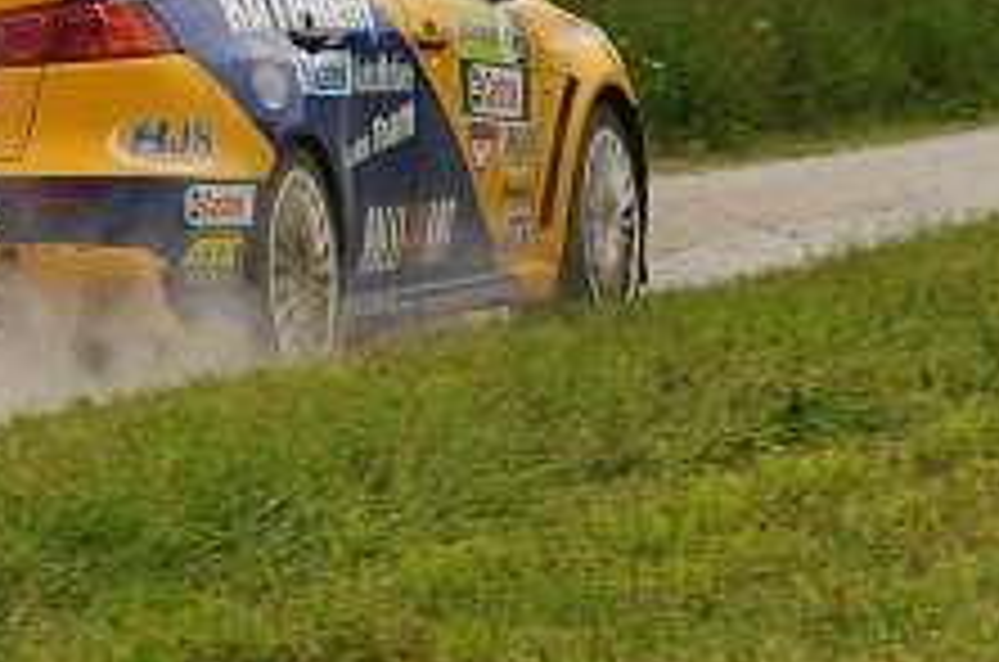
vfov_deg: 4.0
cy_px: 23
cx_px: -140
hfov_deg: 6.0
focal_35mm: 341
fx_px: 9442
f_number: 4
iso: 200
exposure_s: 1/500
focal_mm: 70
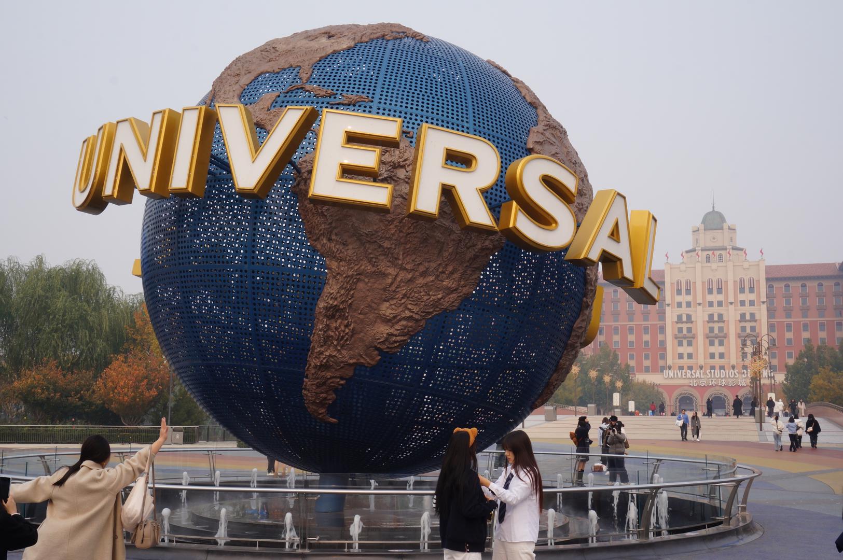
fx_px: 982
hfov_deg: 46.4
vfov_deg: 31.8
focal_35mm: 42
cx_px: 422
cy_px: 280
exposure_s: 1/80
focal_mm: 28
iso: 200
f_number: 16
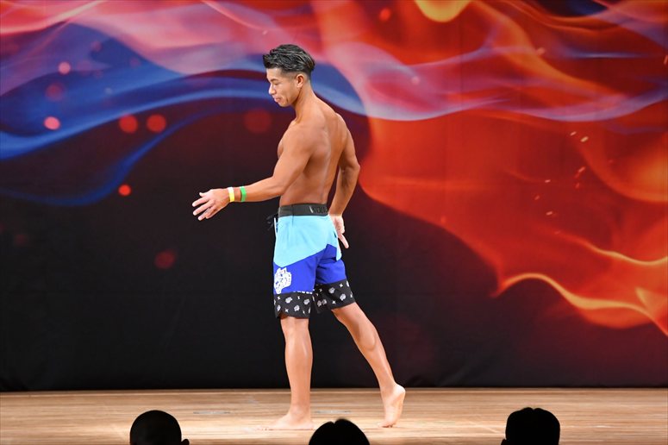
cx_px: 334
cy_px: 222
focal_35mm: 240
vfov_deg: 5.7
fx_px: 4451
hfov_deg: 8.6
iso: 3200
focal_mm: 160
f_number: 5.6
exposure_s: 1/400
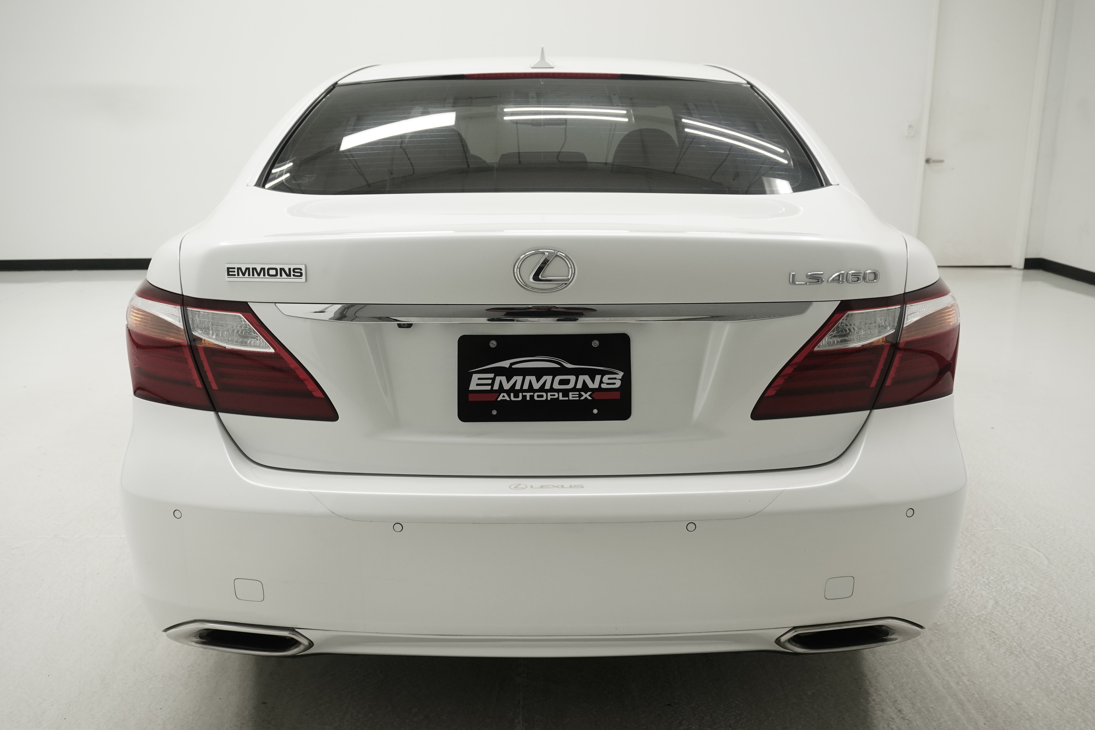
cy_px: 365
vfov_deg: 42.3
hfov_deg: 60.3
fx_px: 943
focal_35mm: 31
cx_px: 548
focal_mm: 21
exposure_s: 1/200
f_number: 5.6
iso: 640
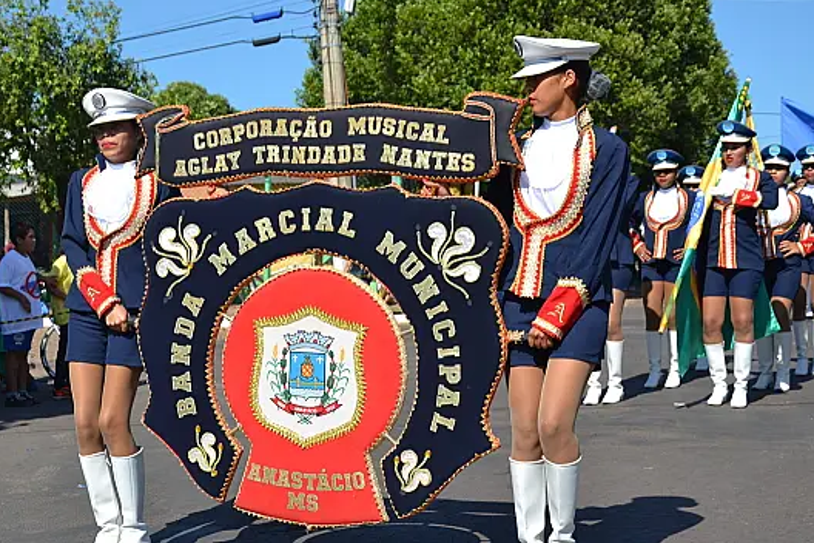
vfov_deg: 21.4
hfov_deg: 31.5
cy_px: 280
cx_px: 339
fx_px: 1438
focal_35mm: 64
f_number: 9
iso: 100
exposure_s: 1/320
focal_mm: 35
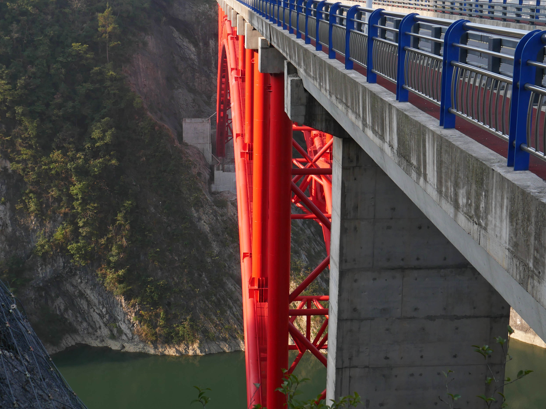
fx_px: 836
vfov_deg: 27.4
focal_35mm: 53
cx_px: 270
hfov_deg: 36.2
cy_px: 157
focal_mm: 18
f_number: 7.1
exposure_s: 1/250
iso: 200
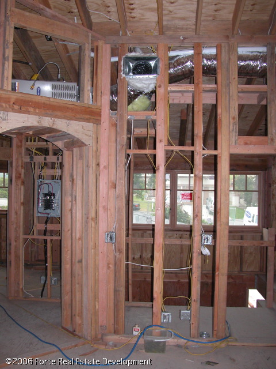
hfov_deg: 40.7
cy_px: 184
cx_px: 138
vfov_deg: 52.6
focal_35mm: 35
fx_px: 372
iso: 200
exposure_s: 1/60
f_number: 2.8
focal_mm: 8.9
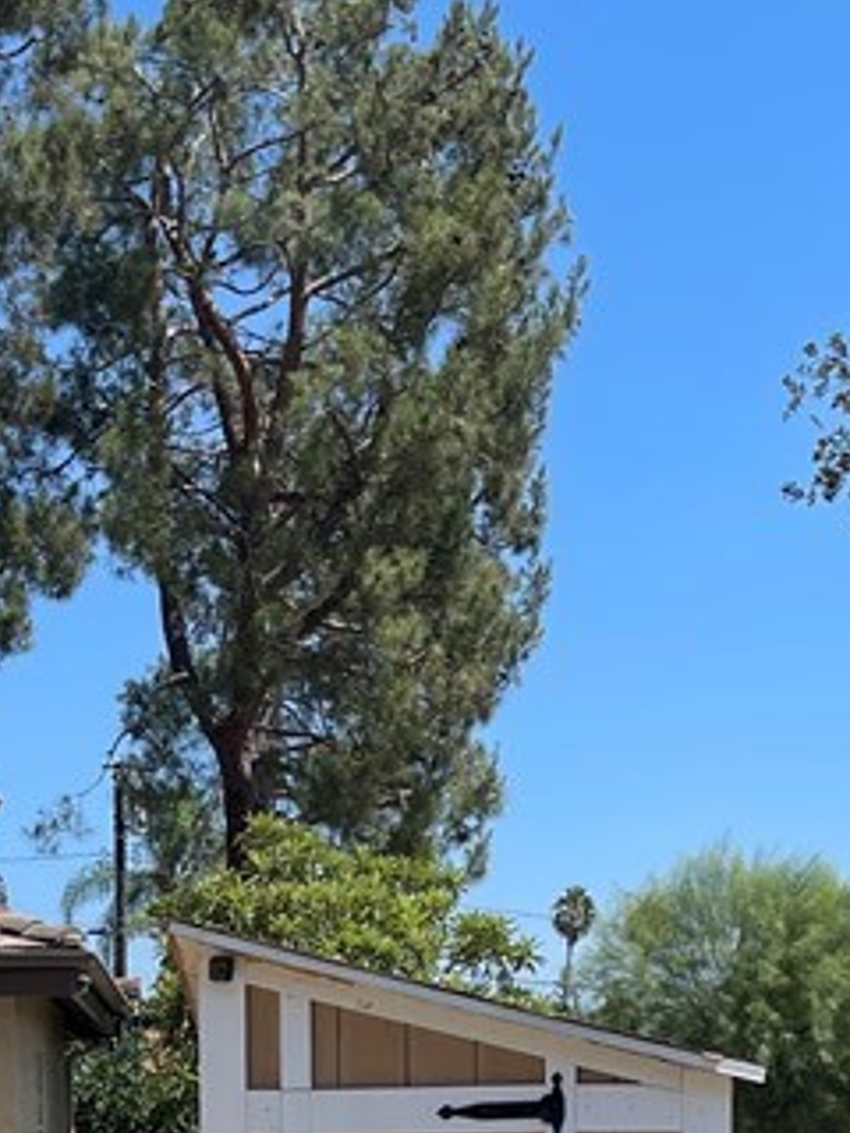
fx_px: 2619
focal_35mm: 80
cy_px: 1388
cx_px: 128
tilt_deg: -4.8
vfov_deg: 22.4
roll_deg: +1.2
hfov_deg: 18.2
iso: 32
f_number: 1.6
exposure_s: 1/4049
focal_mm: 5.1
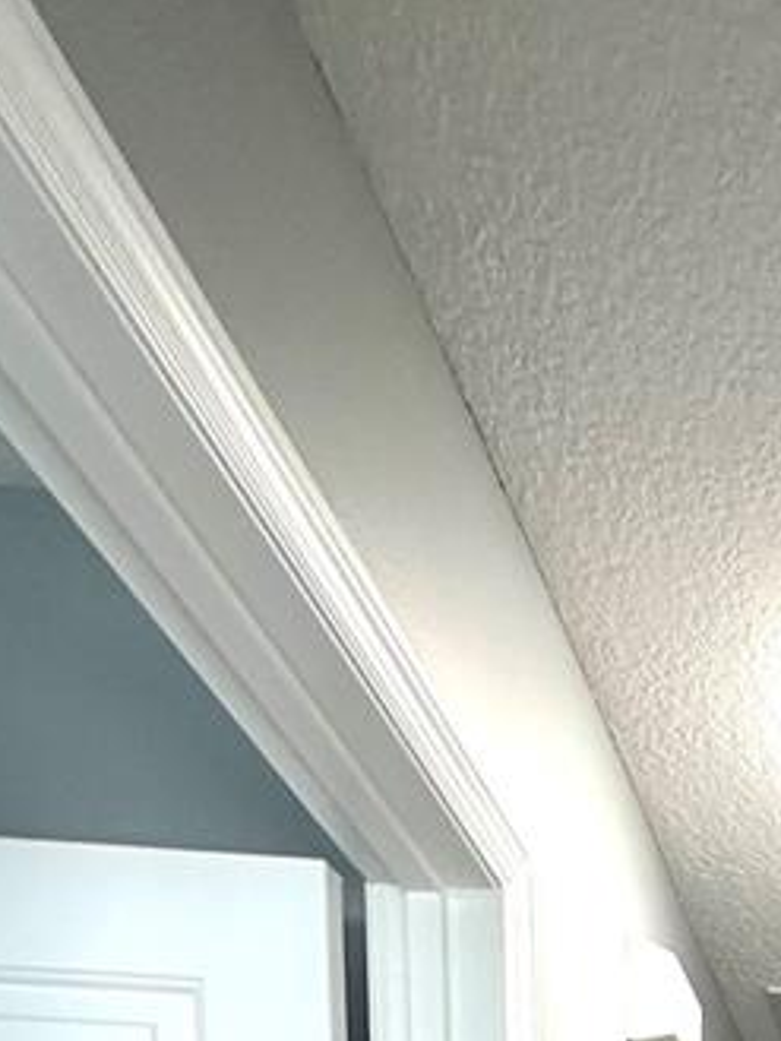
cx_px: 1100
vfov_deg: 22.7
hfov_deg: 23.9
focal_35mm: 51
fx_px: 1533
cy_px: 1838
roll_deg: -1.2
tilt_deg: -6.7
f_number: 2.2
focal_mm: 2.22
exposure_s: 1/120
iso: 160
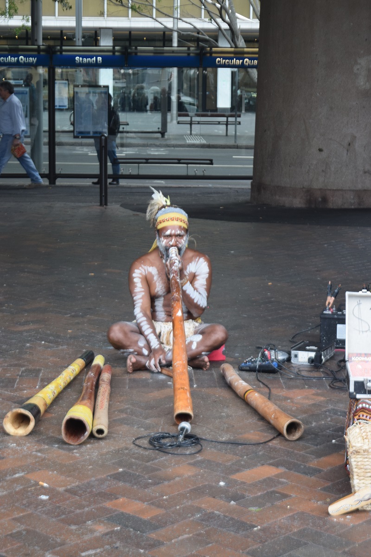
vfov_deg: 24.6
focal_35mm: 82
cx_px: 186
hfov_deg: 16.6
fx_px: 1275
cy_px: 278
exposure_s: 1/125
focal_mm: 55
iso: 400
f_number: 5.6
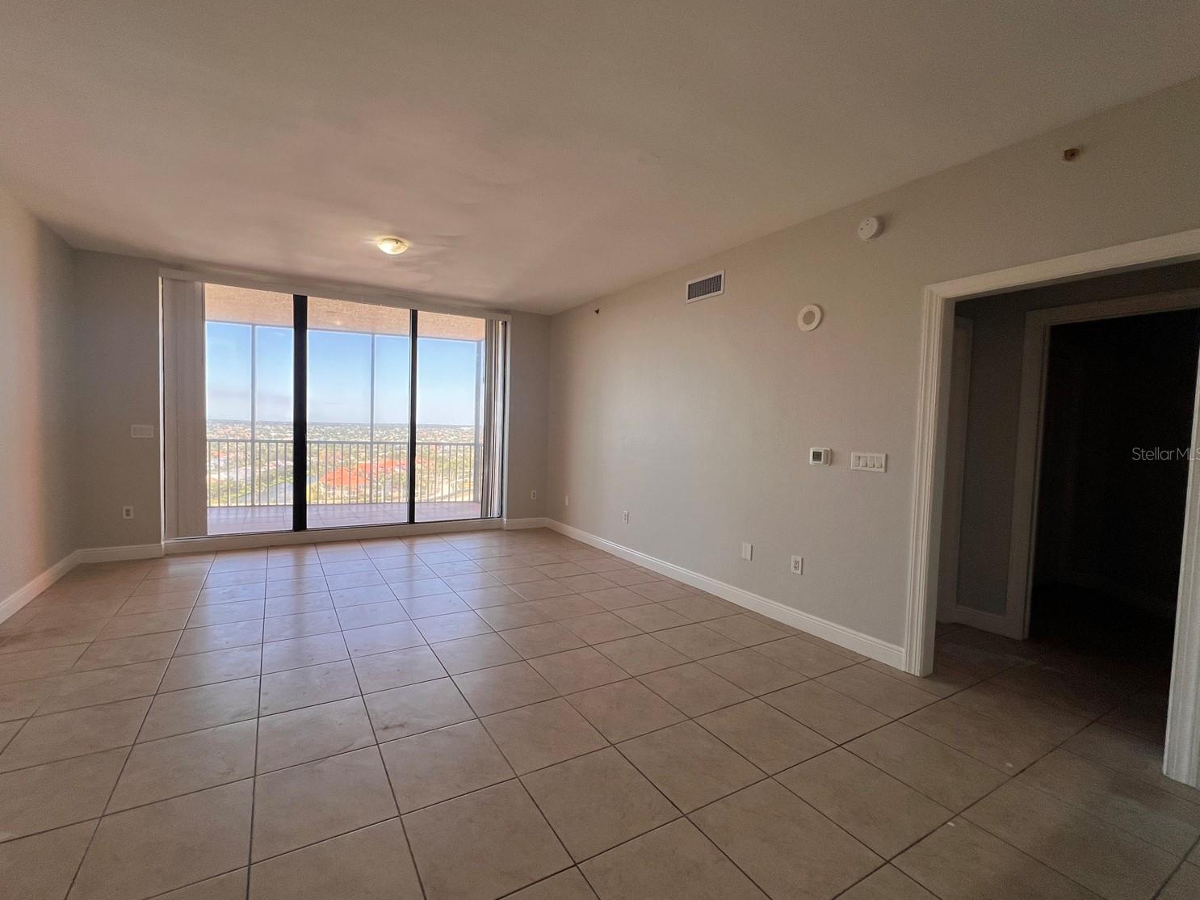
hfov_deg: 101.9
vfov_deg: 85.7
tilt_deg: -3.3
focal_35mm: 14
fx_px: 485
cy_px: 453
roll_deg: -1.3
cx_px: 562
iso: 50
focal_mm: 1.57
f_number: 1.8
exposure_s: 1/120
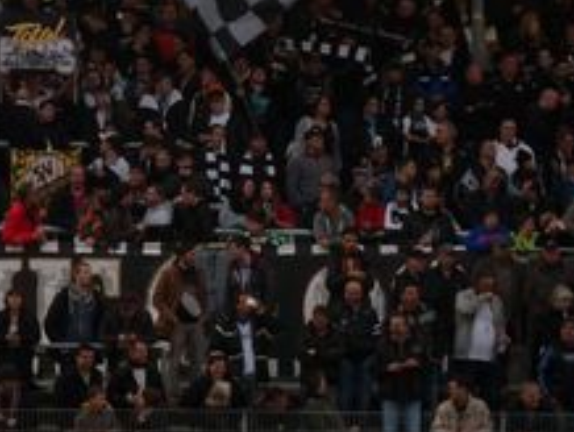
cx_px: -66
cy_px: 96
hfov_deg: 4.2
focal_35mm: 470
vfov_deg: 3.2
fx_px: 7802
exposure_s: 1/50
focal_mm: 32
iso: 100
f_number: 3.7
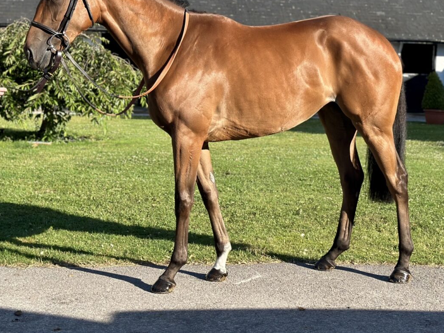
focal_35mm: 71
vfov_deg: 20.6
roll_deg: -1.5
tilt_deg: -2.4
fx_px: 911
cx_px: 237
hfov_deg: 27.4
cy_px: 92
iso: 80
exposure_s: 1/2597
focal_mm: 6.86
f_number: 1.78
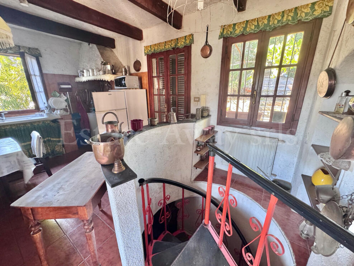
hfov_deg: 102.1
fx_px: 143
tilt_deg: -16.3
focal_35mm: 14
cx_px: 177
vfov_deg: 85.7
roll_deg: +1.0
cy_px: 133
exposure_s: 1/60
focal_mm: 2.22
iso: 320
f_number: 2.2
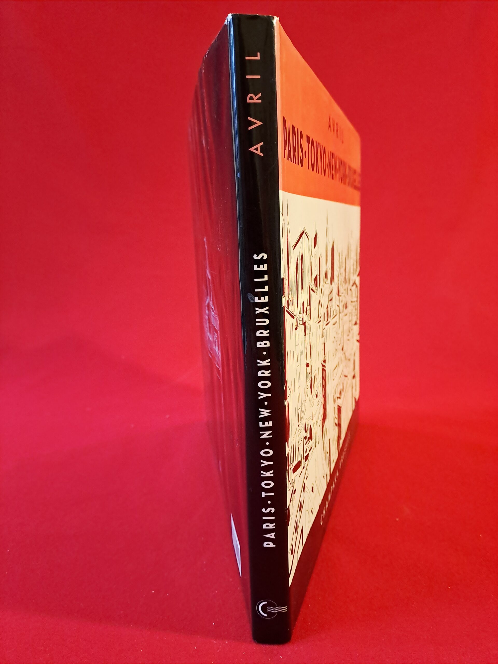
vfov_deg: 69.4
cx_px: 249
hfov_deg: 54.9
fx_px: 480
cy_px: 332
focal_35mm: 25
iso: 320
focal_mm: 4.65
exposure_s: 1/25
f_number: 1.8
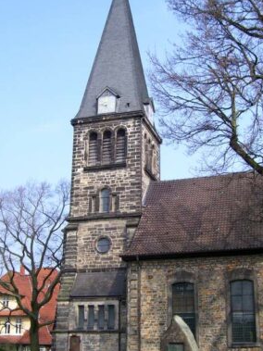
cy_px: 176
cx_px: 146
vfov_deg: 38.2
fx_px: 507
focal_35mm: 50
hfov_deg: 29.1
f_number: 4.8
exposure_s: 1/350
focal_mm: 6
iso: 80
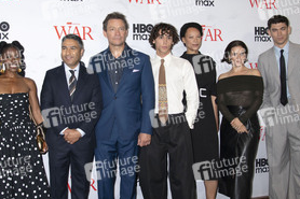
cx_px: 84
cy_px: 142
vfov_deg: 33.7
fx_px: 325
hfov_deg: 48.1
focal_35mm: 39
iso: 640
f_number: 4.5
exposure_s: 1/200
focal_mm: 24
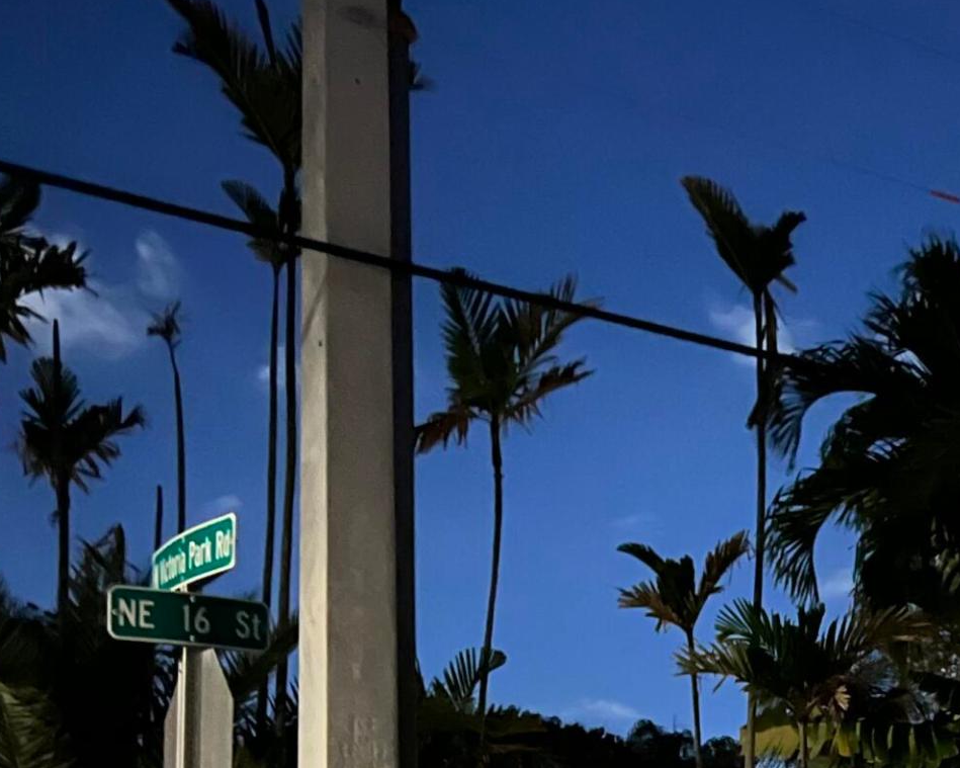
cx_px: 1022
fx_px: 2188
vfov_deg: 18.7
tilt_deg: +1.4
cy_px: 957
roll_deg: +1.0
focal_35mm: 77
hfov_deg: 23.4
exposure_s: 1/9
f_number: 1.5
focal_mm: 5.7
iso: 1600
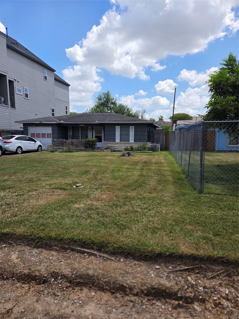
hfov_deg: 58.9
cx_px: 120
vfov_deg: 73.9
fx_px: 212
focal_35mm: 23
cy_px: 160
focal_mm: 5.4
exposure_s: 1/4187
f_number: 1.8
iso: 80
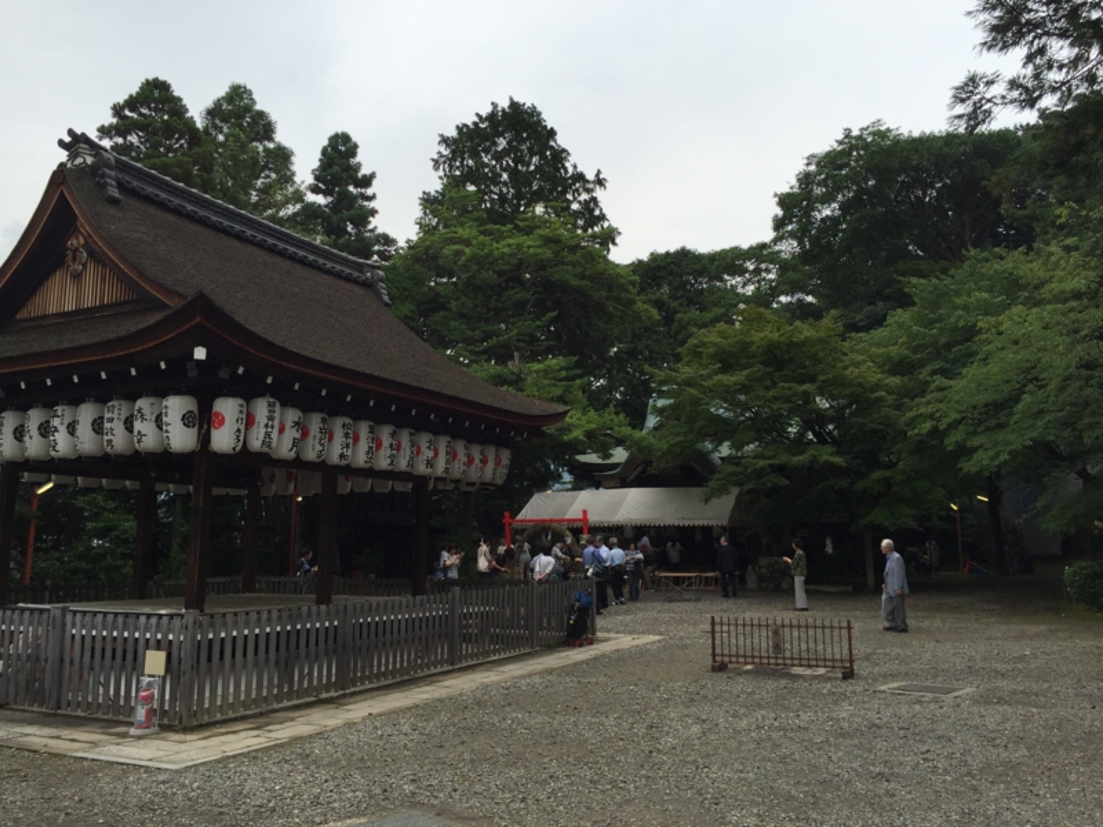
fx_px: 924
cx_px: 552
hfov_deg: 61.7
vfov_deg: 48.2
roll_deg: -0.2
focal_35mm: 29
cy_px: 414
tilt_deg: +9.5
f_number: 2.2
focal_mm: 4.15
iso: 32
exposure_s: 1/608
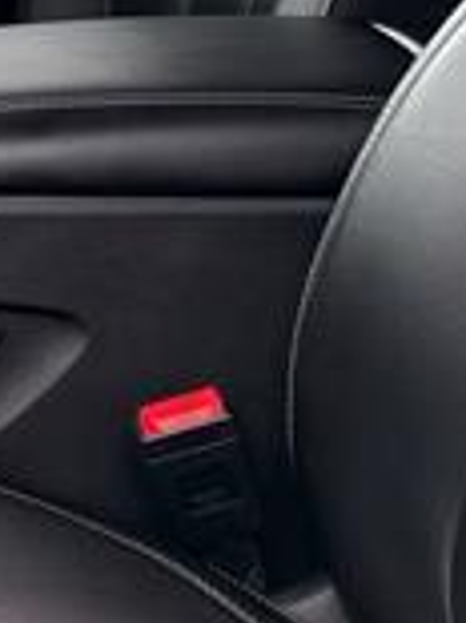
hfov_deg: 13.8
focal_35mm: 99
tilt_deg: -5.1
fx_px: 1779
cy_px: -273
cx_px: -281
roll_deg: +1.0
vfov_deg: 18.0
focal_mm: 6.76
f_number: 1.78
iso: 80
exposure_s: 1/507
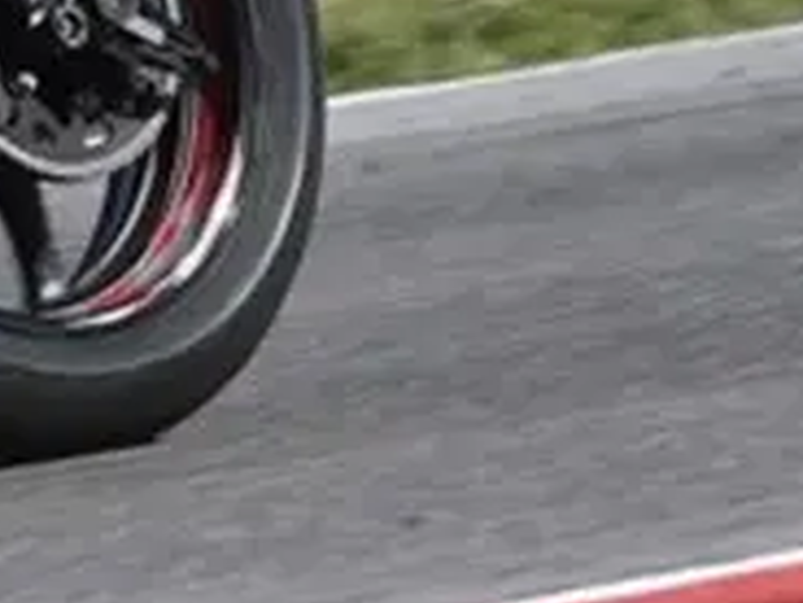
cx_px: -478
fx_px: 65533
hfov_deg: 0.7
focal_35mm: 2825
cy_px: -529
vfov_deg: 0.5
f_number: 7.1
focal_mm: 300
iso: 250
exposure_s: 1/1000
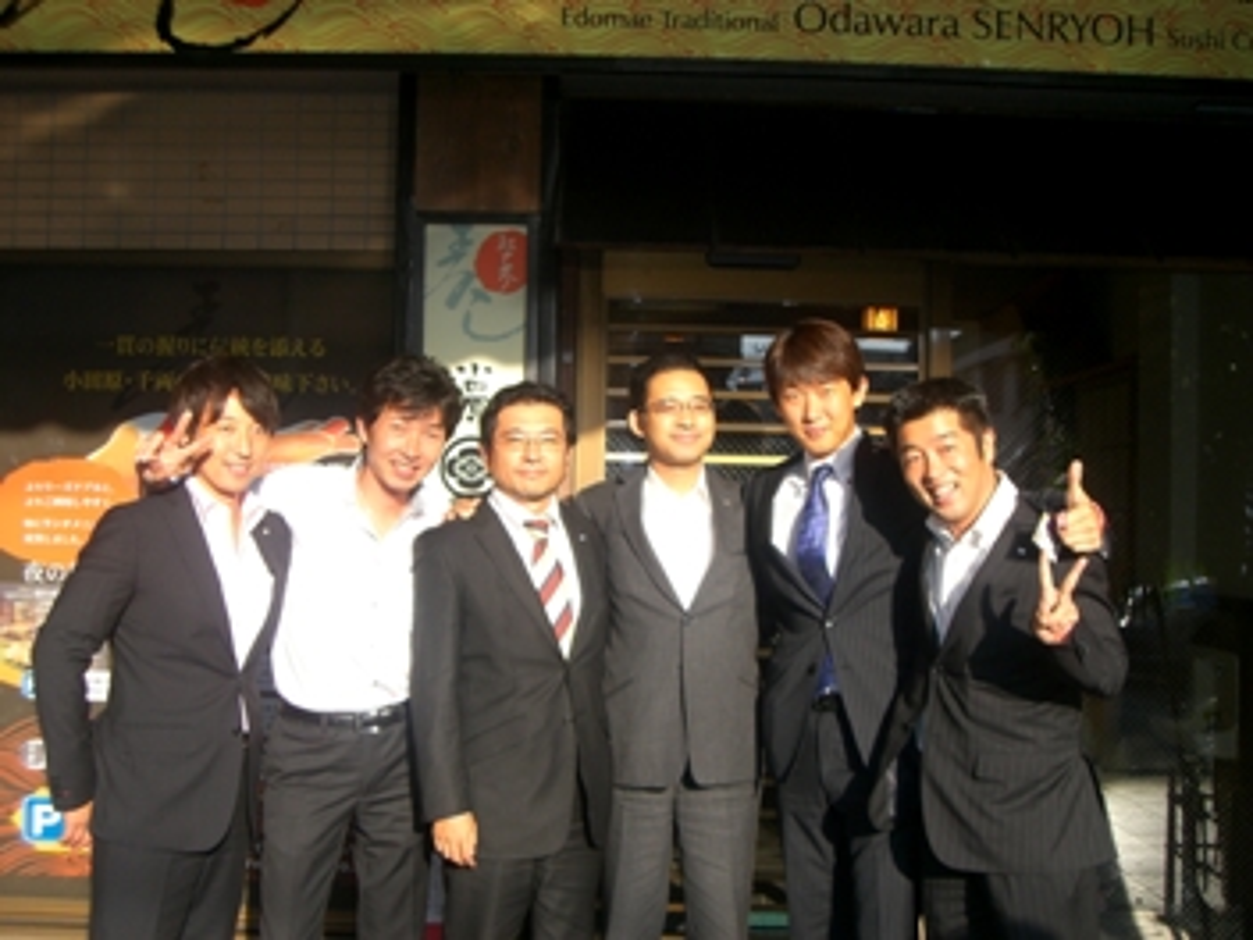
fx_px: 1701
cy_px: 470
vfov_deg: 30.9
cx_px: 626
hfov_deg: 40.4
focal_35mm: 47
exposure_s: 1/250
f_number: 3
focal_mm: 7.6
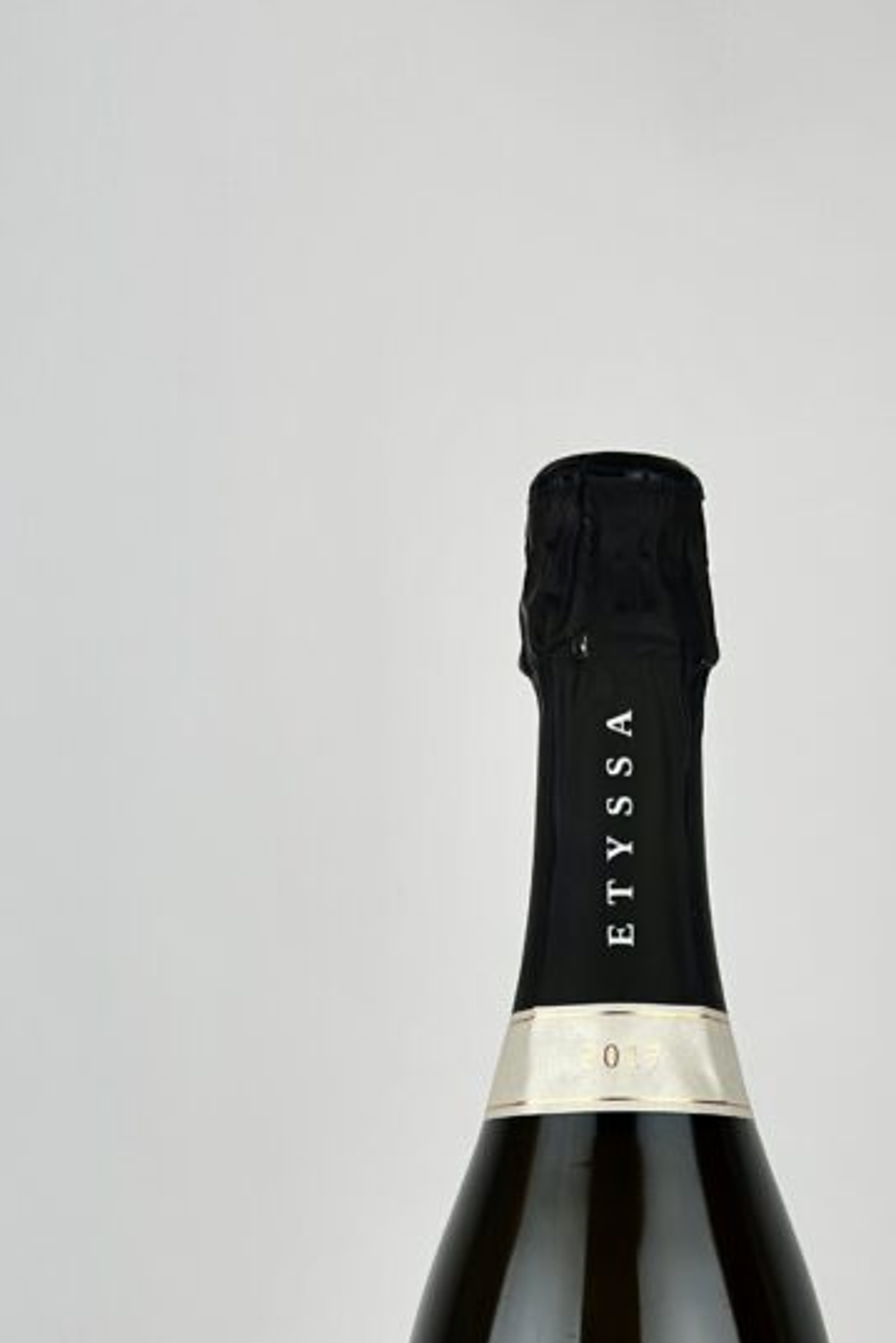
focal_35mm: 99
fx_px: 3693
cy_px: 1329
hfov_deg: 13.8
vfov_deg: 20.0
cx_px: 656
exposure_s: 1/816
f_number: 1.78
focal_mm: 6.86
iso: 80
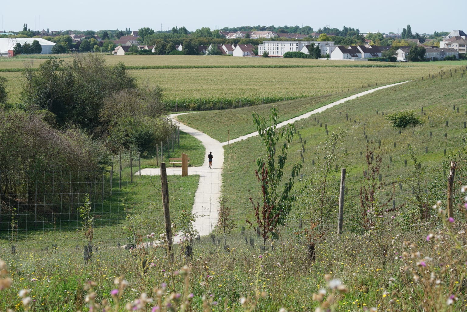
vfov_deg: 19.5
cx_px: 234
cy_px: 156
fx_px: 908
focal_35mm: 70
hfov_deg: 28.8
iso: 100
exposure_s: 1/200
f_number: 8
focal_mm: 70
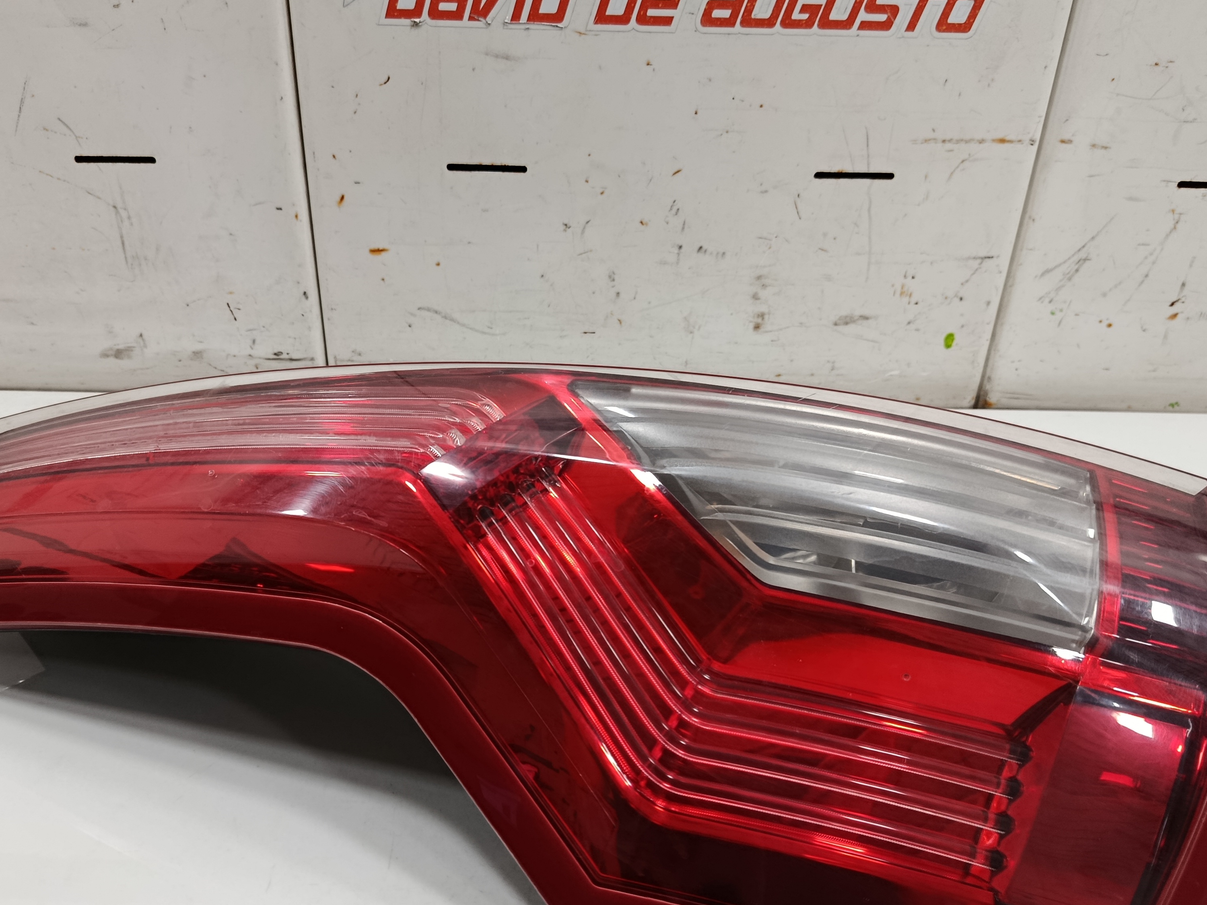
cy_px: 518
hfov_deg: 56.8
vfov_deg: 44.0
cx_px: 569
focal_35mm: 32
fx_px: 1116
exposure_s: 1/50
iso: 662
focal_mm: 5.24
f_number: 1.7
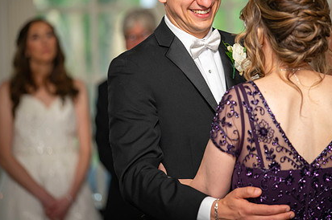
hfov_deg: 9.2
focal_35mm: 225
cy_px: 67
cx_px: 210
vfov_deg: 6.1
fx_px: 2073
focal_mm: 160
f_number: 2.8
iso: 640
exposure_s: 1/125
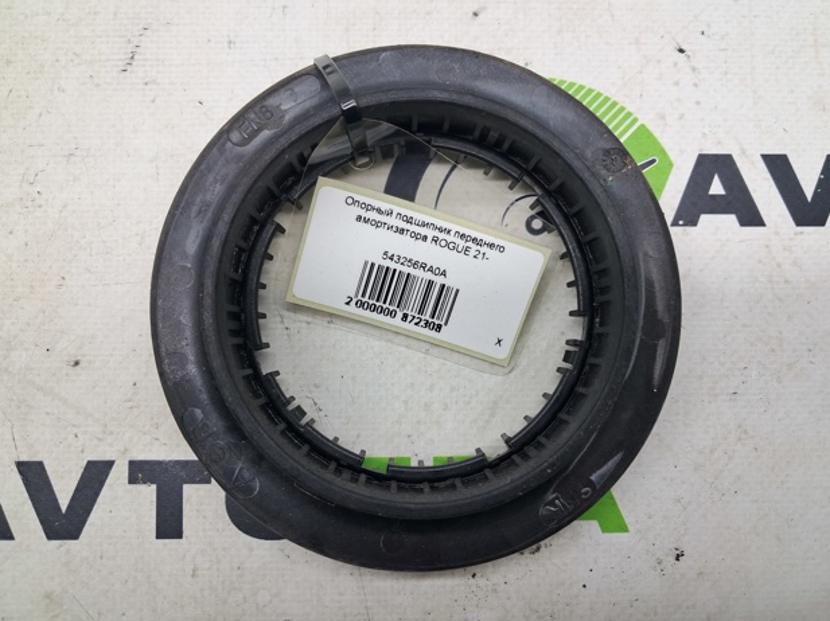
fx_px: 671
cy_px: 315
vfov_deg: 49.7
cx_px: 428
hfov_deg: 63.5
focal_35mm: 28
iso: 50
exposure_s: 1/50
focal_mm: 4
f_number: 1.8
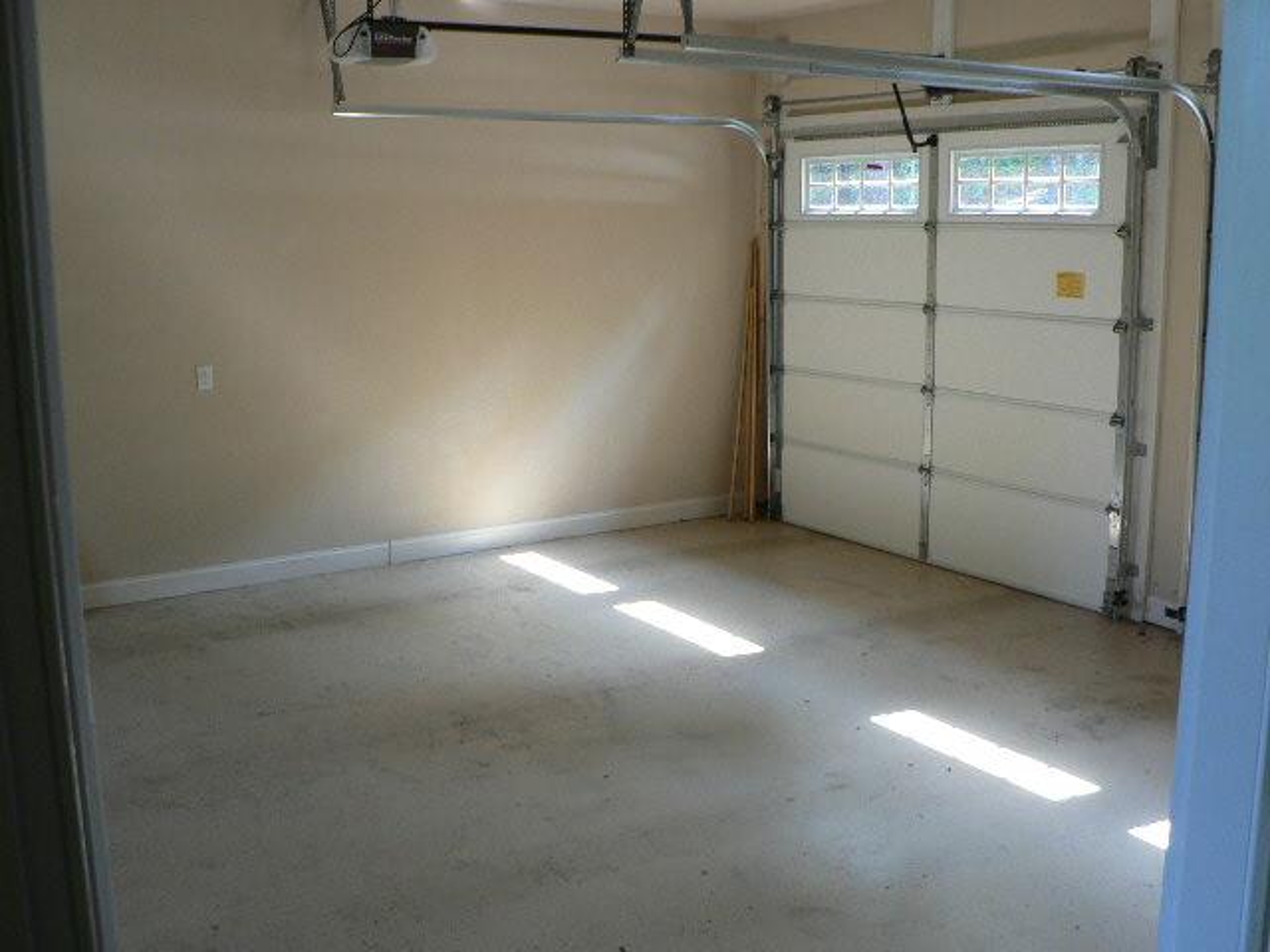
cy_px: 476
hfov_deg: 51.4
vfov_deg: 39.7
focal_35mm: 36
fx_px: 1321
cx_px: 635
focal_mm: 6
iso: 150
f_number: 2.8
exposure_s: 1/30
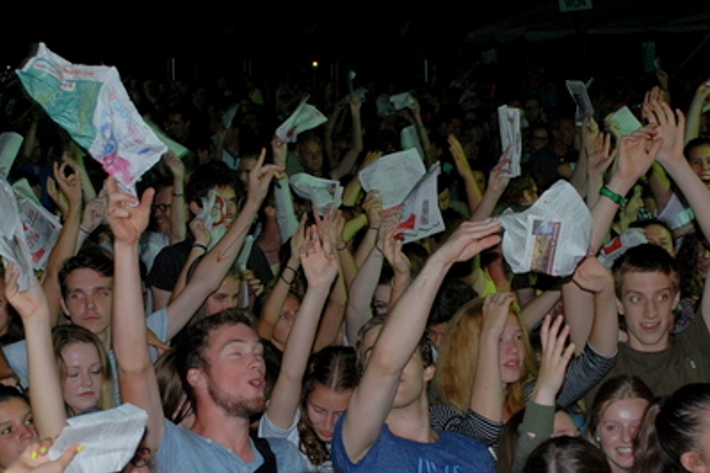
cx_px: 335
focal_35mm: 95
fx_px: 1872
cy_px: 279
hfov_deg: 21.5
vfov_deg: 14.4
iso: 320
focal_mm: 35
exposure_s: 1/60
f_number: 4.5
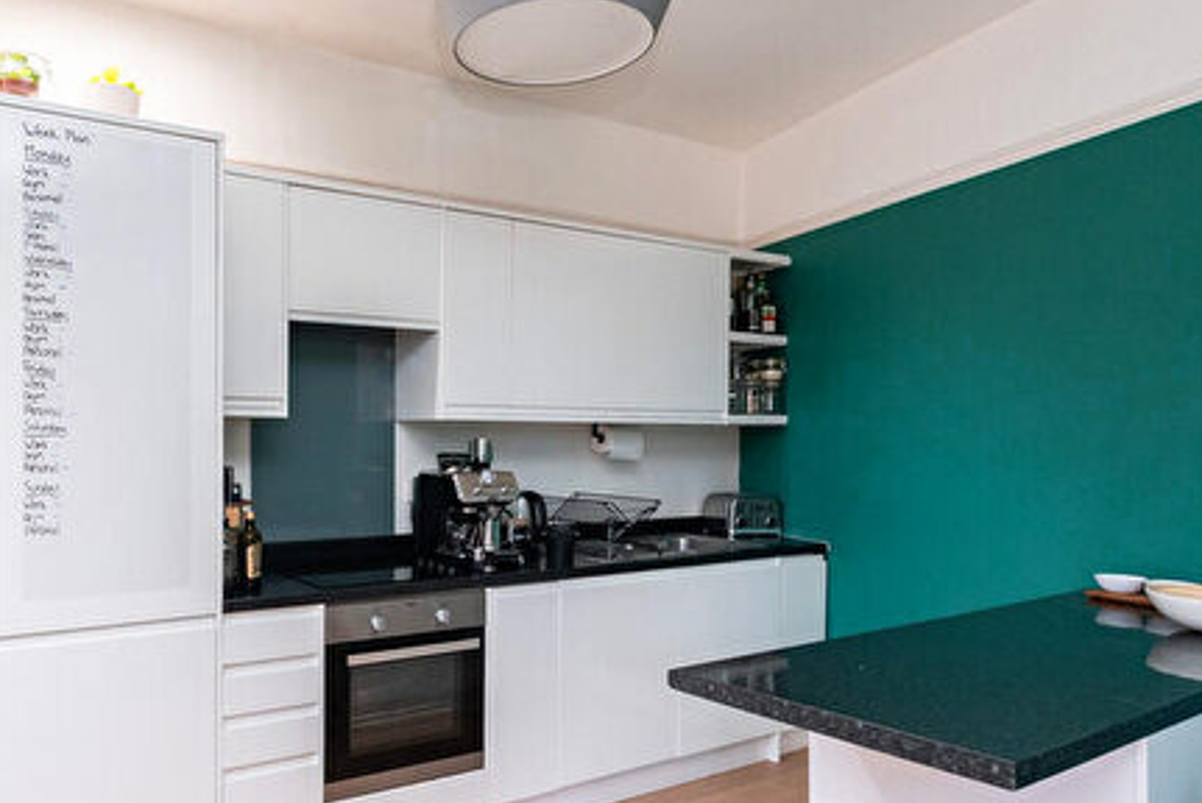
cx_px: 363
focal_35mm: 26
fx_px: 869
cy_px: 438
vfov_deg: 49.6
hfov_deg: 66.7
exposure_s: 1/80
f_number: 7.1
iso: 2000
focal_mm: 16
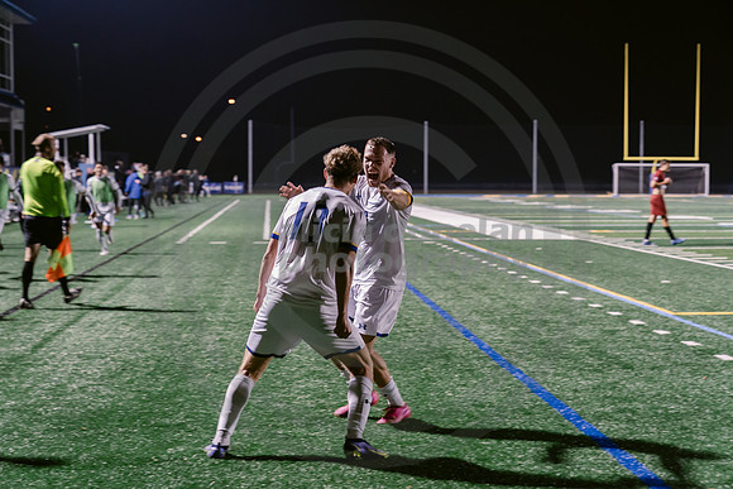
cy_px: 244
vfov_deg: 19.5
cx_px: 366
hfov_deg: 28.8
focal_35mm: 70
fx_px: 1426
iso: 2500
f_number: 4
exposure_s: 1/160
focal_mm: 70
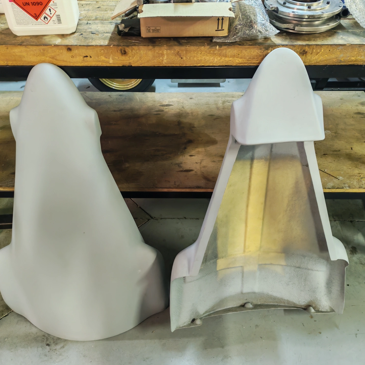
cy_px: 182
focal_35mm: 32
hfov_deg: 51.1
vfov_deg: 51.1
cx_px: 177
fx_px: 382
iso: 3200
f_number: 1.9
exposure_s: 1/33
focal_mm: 6.12
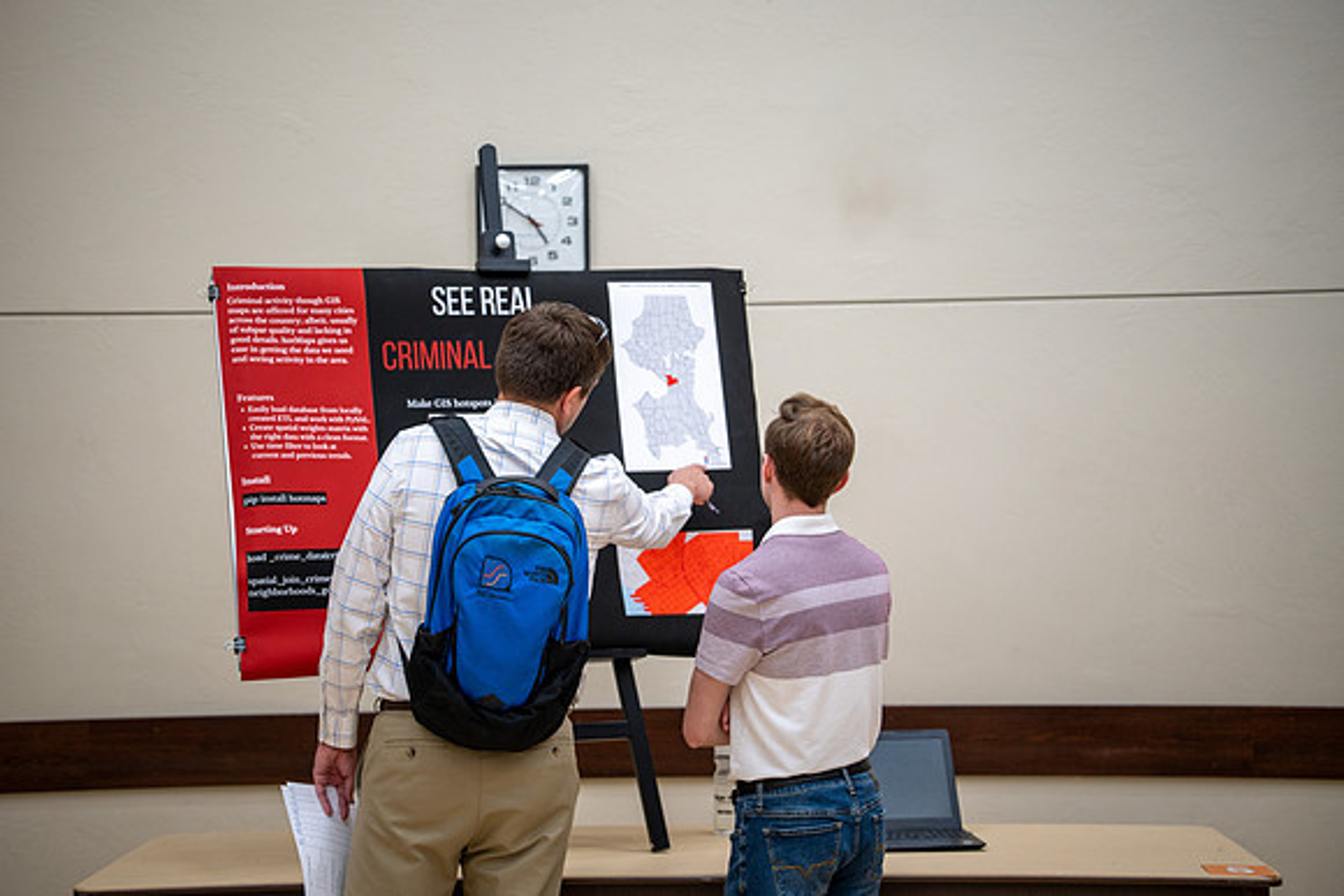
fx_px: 2614
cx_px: 672
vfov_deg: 19.5
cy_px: 448
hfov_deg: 28.8
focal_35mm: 70
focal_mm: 70
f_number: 2.8
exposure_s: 1/160
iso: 640
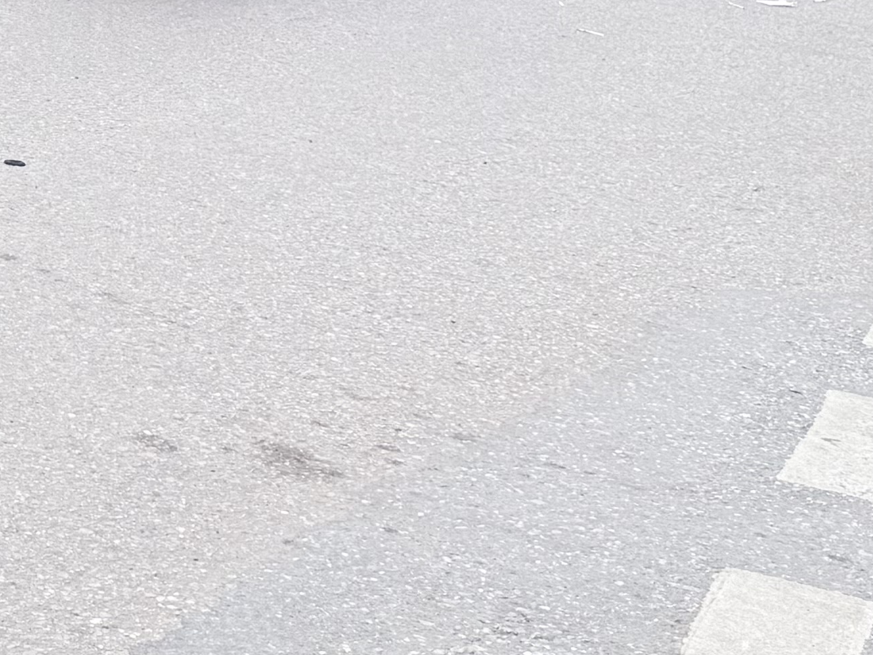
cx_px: -181
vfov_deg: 12.9
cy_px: -448
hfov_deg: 17.6
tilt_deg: +0.0
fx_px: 2674
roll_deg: -5.1
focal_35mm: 106
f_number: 1.78
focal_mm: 6.76
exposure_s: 1/728
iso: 80
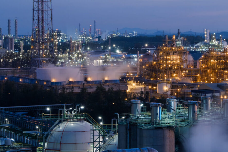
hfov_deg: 17.0
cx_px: 145
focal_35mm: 120
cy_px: 38
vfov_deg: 11.4
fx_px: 760
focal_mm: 43.9
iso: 100
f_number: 8
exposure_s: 2.6
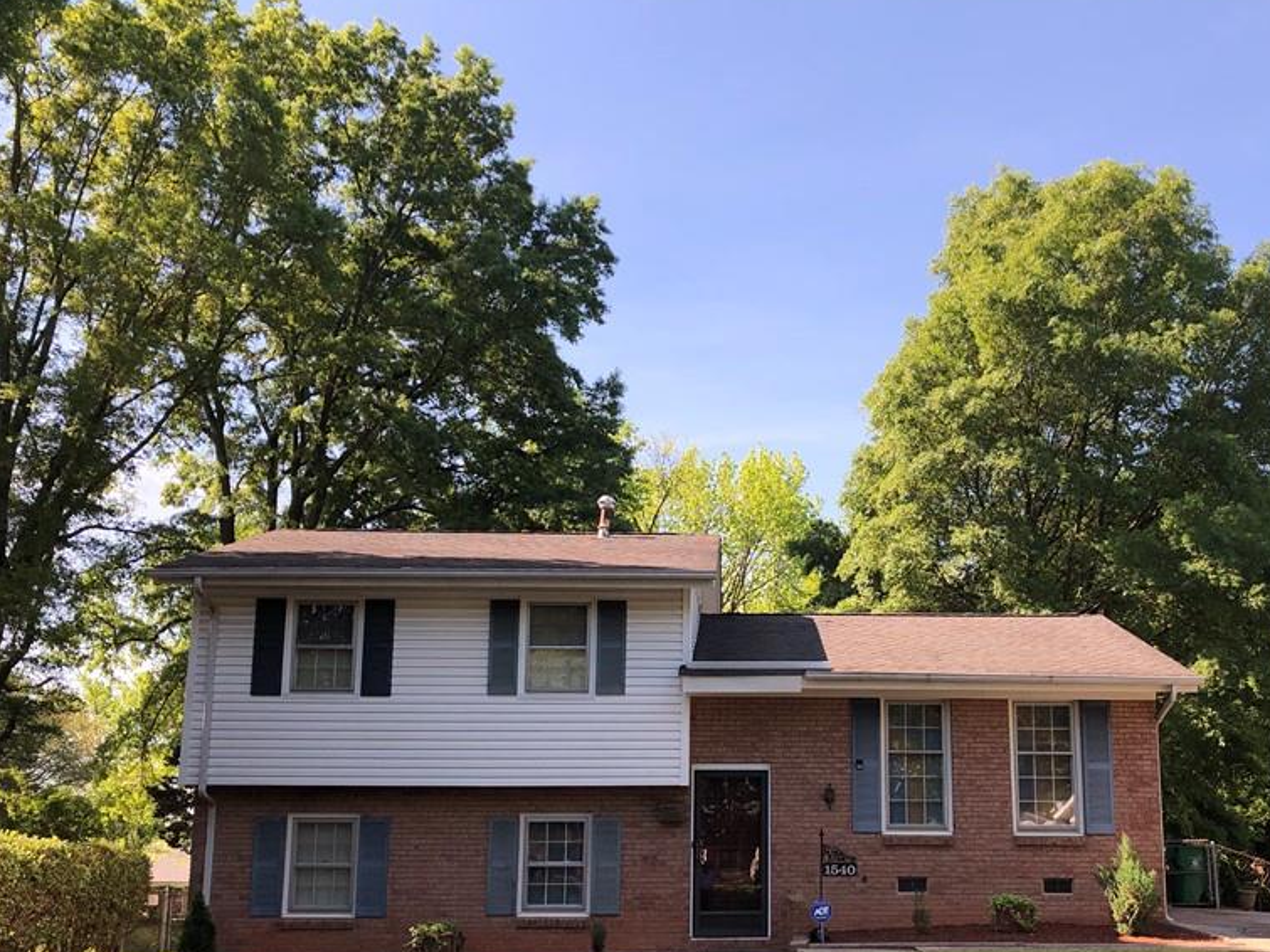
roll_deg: +0.0
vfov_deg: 37.4
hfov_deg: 48.6
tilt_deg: +9.3
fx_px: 1394
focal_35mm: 38
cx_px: 777
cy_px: 622
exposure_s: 1/1043
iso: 20
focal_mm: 4
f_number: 1.8
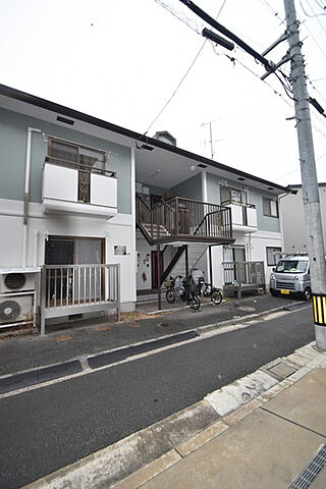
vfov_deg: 100.4
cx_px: 163
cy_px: 244
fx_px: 204
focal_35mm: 15
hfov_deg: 77.3
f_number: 4.5
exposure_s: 1/200
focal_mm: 10
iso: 800
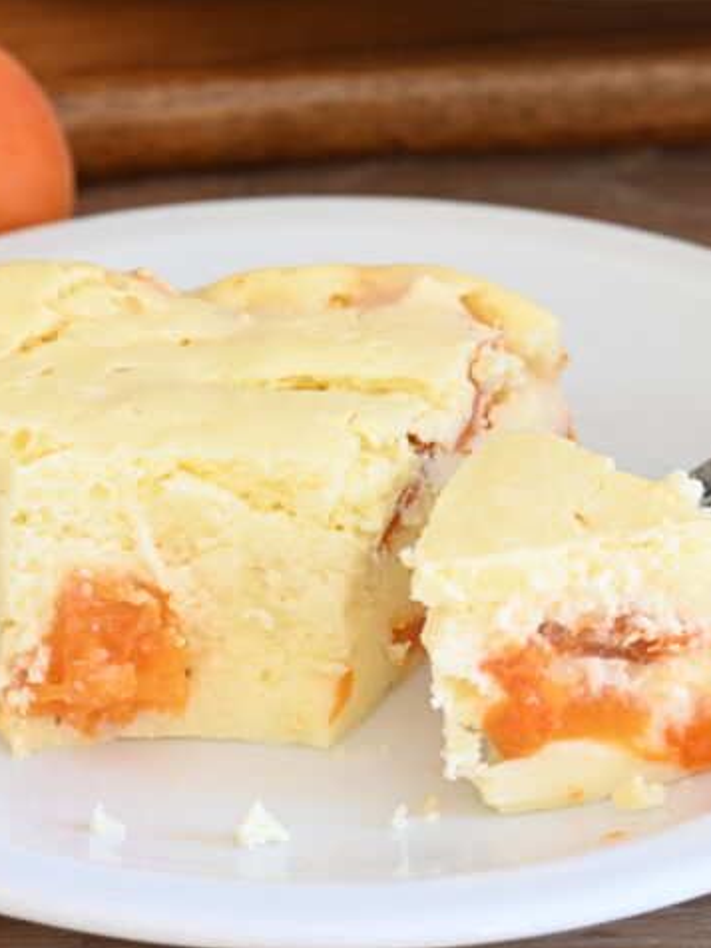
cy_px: 473
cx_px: 313
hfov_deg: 6.2
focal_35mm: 240
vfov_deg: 8.2
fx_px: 6573
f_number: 9
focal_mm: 110
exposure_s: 1/13
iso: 200
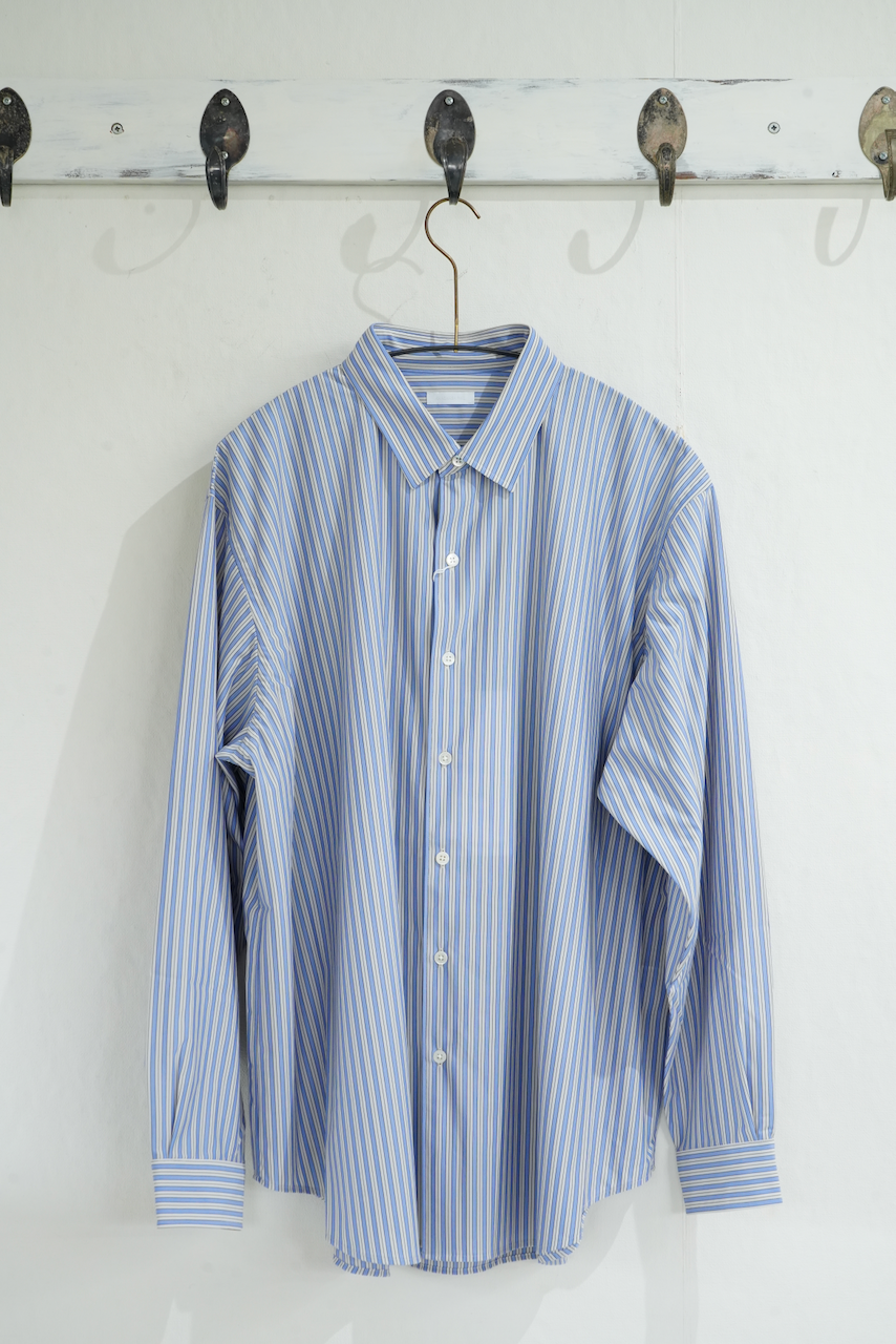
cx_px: 448
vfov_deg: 33.9
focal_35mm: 59
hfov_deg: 23.0
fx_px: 2201
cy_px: 672
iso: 1600
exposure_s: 1/30
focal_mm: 59
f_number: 10
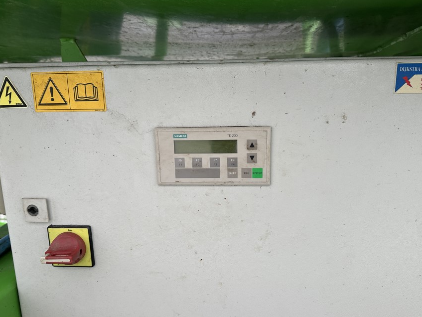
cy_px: 177
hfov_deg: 61.6
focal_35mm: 29
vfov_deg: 48.2
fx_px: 354
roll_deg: +0.7
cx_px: 222
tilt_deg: -10.5
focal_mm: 6.86
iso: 160
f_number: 1.78
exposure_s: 1/121
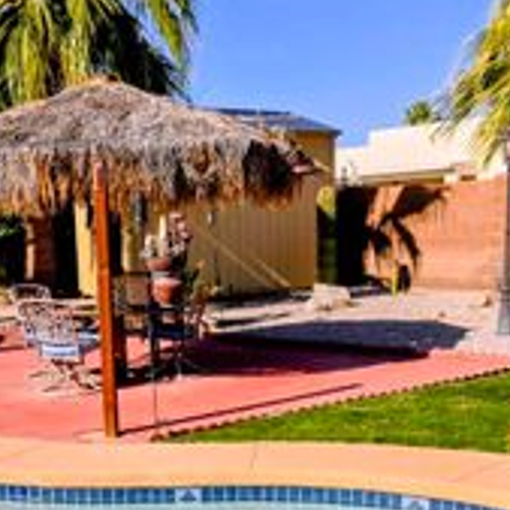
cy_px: 439
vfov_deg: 27.8
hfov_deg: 28.5
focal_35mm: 60
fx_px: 1000
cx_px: 199
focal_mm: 6.3
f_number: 1.7
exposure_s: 1/7944
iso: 64
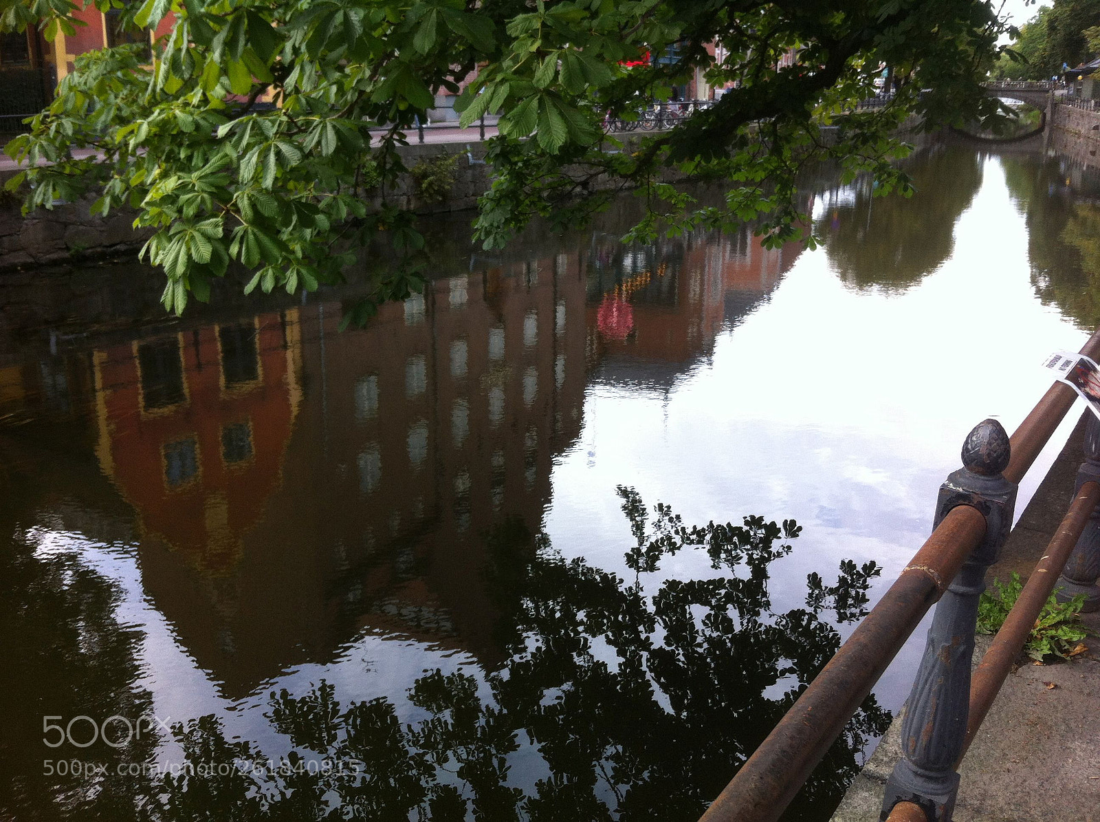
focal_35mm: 35
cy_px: 411
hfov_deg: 52.7
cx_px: 550
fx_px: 1111
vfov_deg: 40.6
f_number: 2.8
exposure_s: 1/120
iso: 80
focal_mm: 3.85
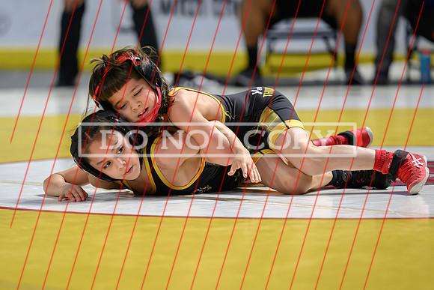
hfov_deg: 8.9
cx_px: 171
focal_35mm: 231
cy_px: 167
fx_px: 2782
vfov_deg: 6.0
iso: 2200
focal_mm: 175
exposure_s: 1/800
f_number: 2.8
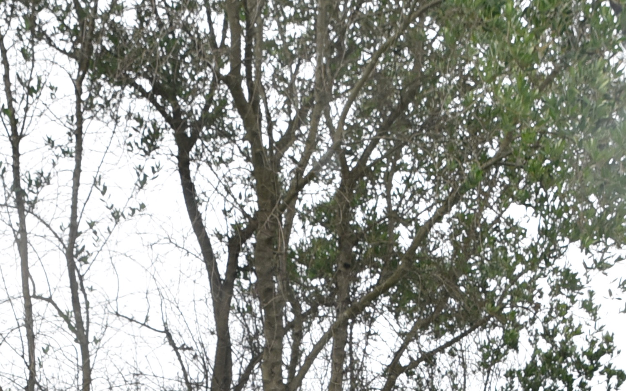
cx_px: 357
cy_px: 829
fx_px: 1672
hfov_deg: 21.2
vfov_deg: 11.7
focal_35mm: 98
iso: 640
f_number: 5.6
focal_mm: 24
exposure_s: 1/125
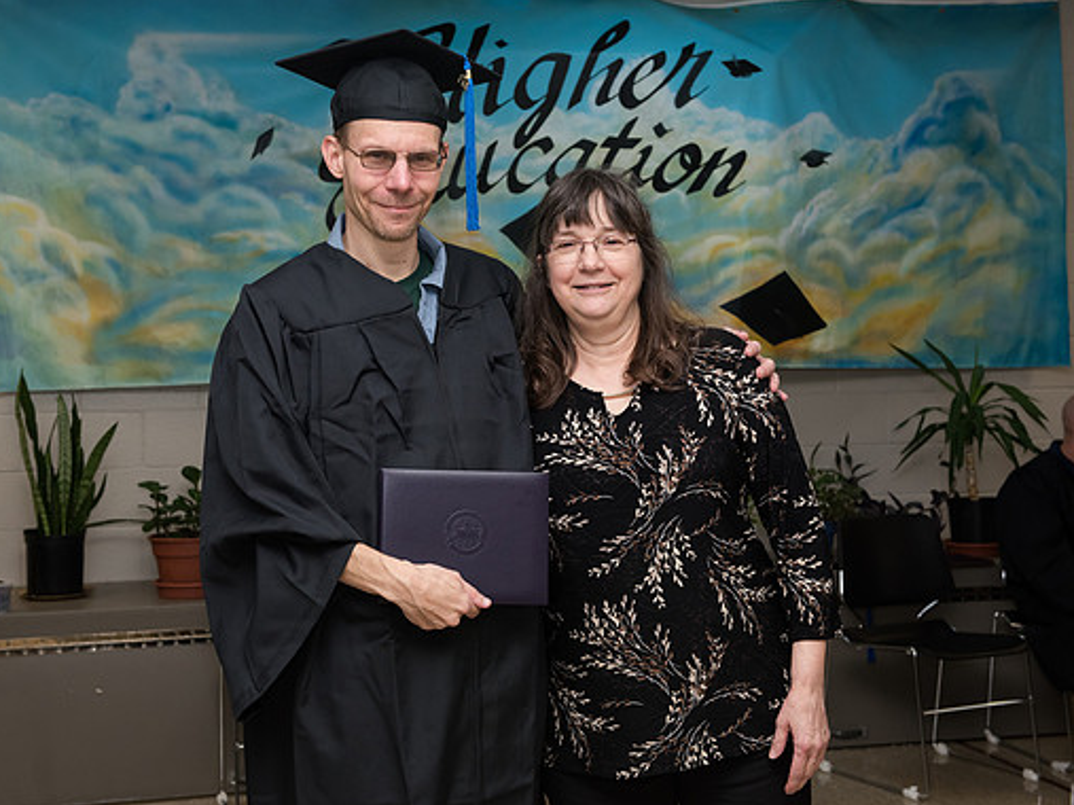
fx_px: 1706
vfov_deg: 26.5
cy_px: 406
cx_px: 502
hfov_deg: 34.9
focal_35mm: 55
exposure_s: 1/160
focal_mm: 50
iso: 1600
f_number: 7.1
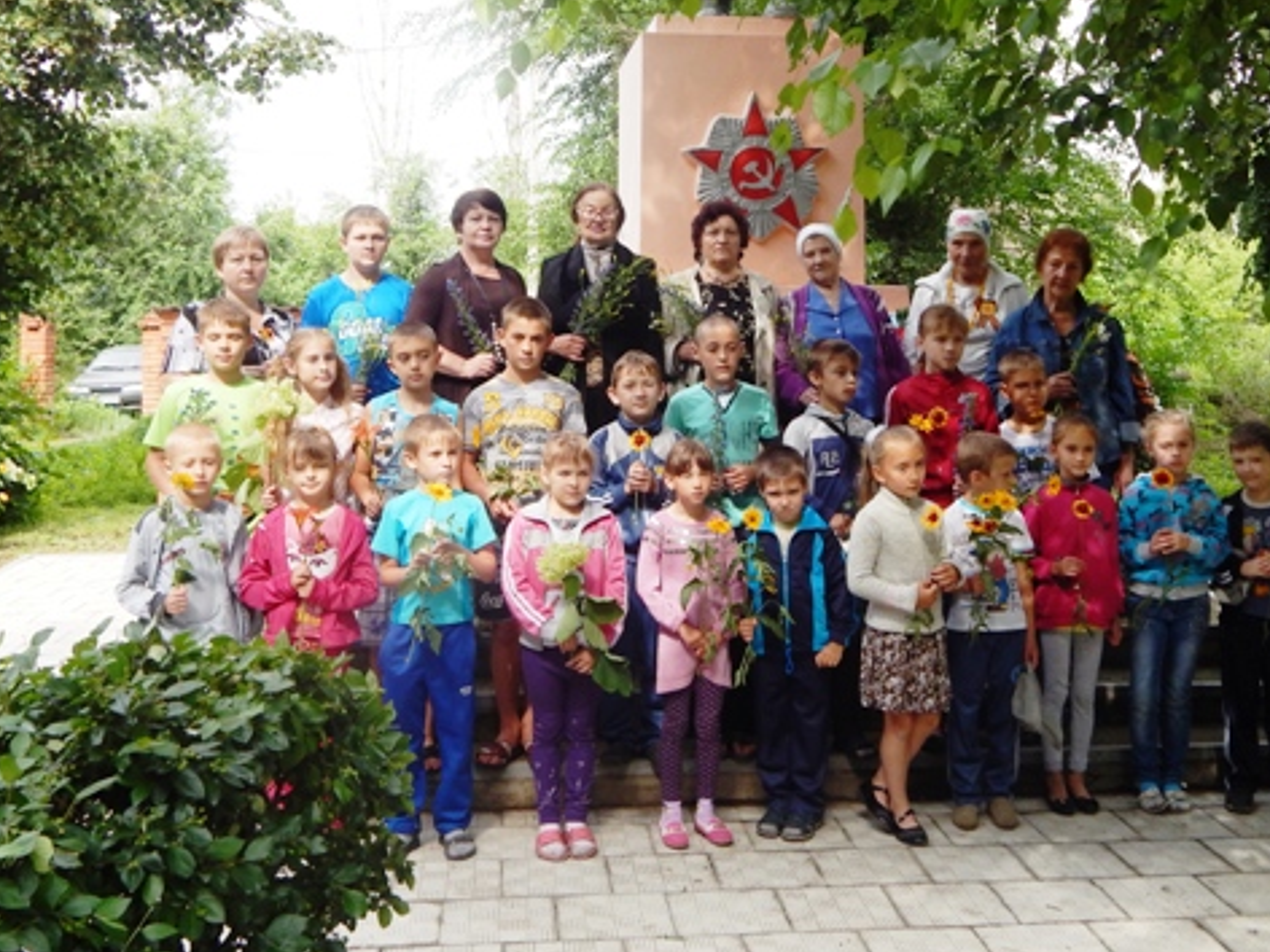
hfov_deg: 44.8
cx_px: 667
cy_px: 312
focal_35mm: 42
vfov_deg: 34.0
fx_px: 1541
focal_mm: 5.6
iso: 125
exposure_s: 1/400
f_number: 3.2
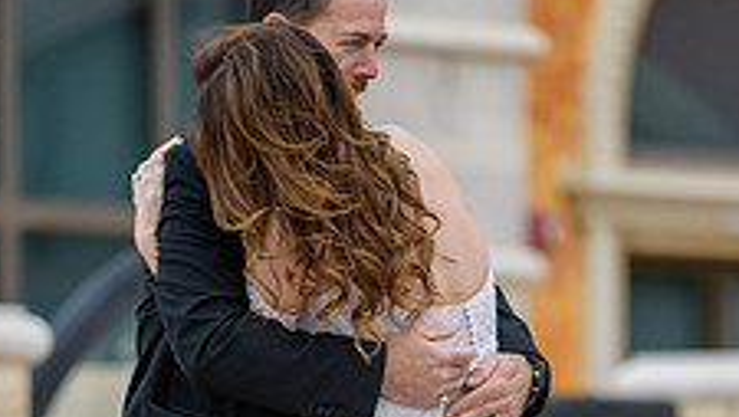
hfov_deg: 5.1
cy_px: 621
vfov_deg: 2.9
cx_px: 286
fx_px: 8217
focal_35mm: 419
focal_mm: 200
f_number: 2.8
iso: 400
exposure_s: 1/3200
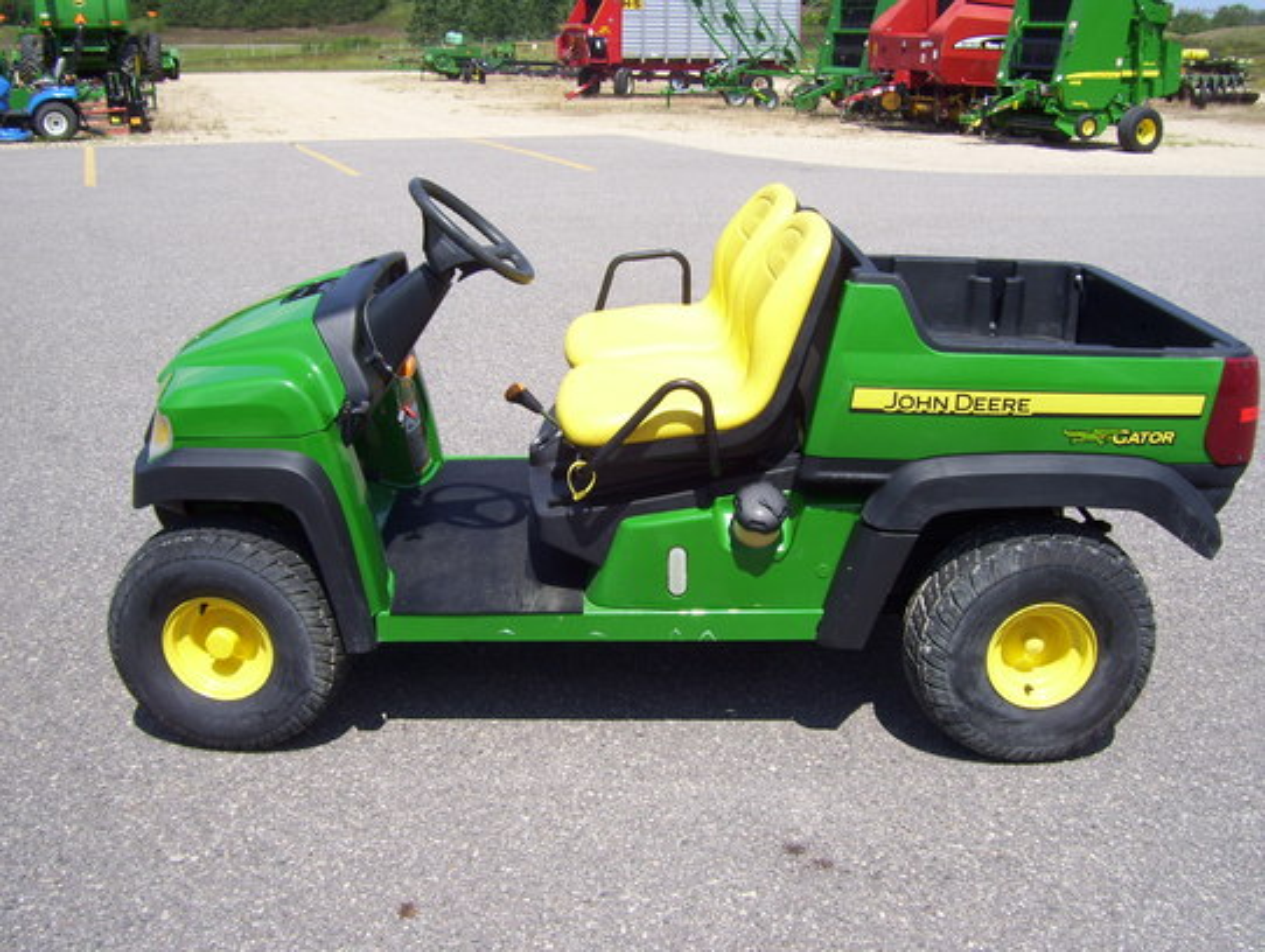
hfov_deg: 51.3
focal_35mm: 36
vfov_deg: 39.7
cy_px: 476
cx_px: 632
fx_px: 1317
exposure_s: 1/500
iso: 80
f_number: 4.8
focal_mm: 6
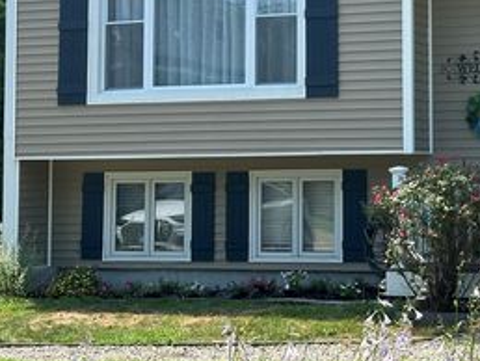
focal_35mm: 93
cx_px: 448
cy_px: 49
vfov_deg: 15.8
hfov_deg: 20.6
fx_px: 1291
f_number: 1.78
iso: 64
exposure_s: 1/1848
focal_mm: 6.86
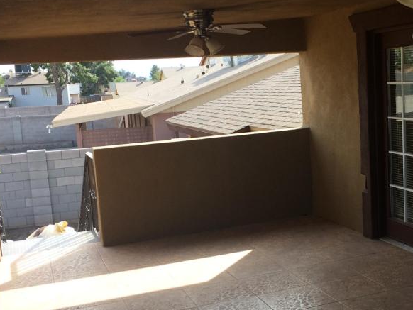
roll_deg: +1.3
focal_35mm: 51
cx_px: 288
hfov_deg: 36.9
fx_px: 609
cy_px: 174
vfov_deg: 28.6
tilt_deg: -11.1
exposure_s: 1/488
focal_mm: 4.15
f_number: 2.2
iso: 32
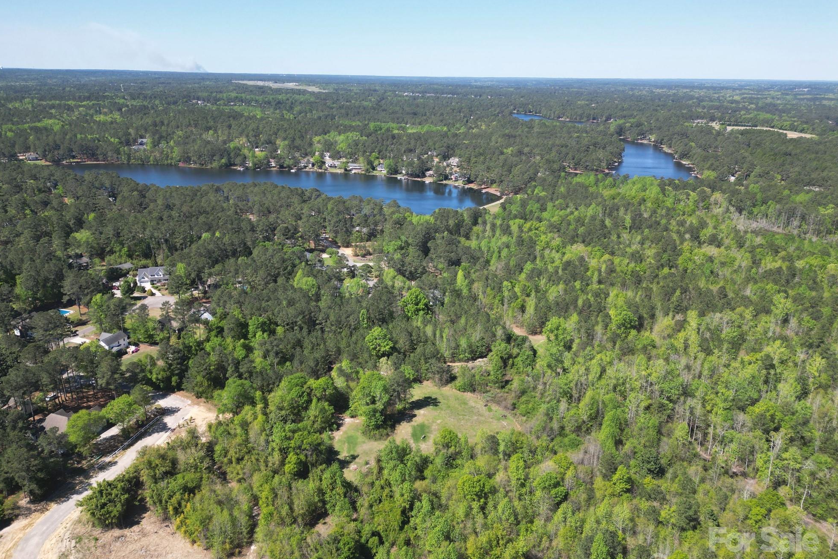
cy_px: 280
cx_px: 413
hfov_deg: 69.4
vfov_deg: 49.6
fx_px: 605
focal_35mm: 26
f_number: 1.7
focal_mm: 6.72
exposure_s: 1/2500
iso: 120
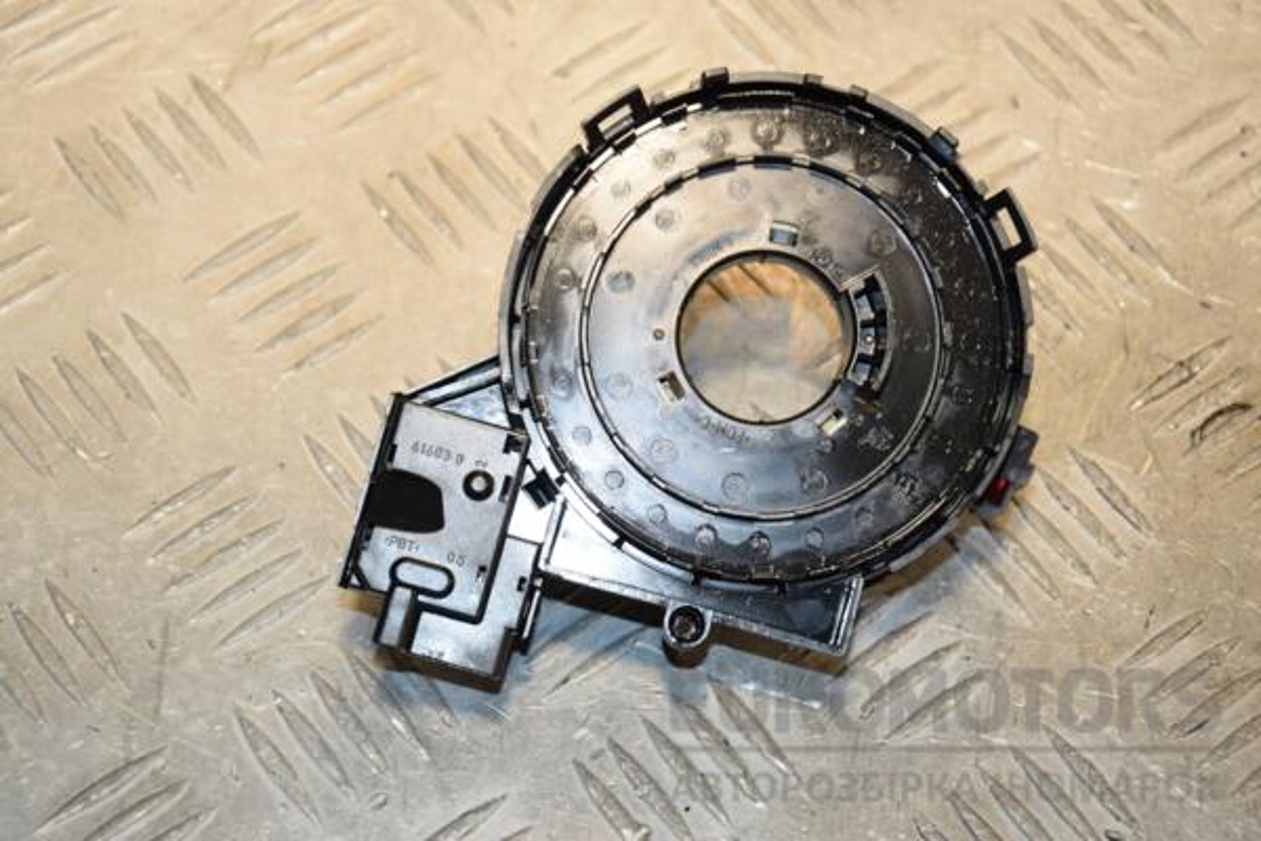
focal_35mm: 99
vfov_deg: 13.8
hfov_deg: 20.6
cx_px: 630
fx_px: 3467
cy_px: 420
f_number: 6.3
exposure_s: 1/200
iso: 800
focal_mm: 66
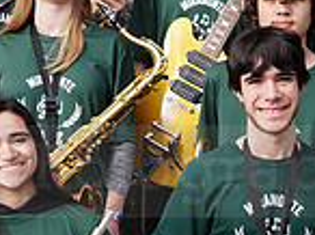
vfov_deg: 11.4
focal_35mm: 130
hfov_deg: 15.2
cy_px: 154
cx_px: 140
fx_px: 1181
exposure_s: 1/200
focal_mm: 34
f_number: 7.1
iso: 100
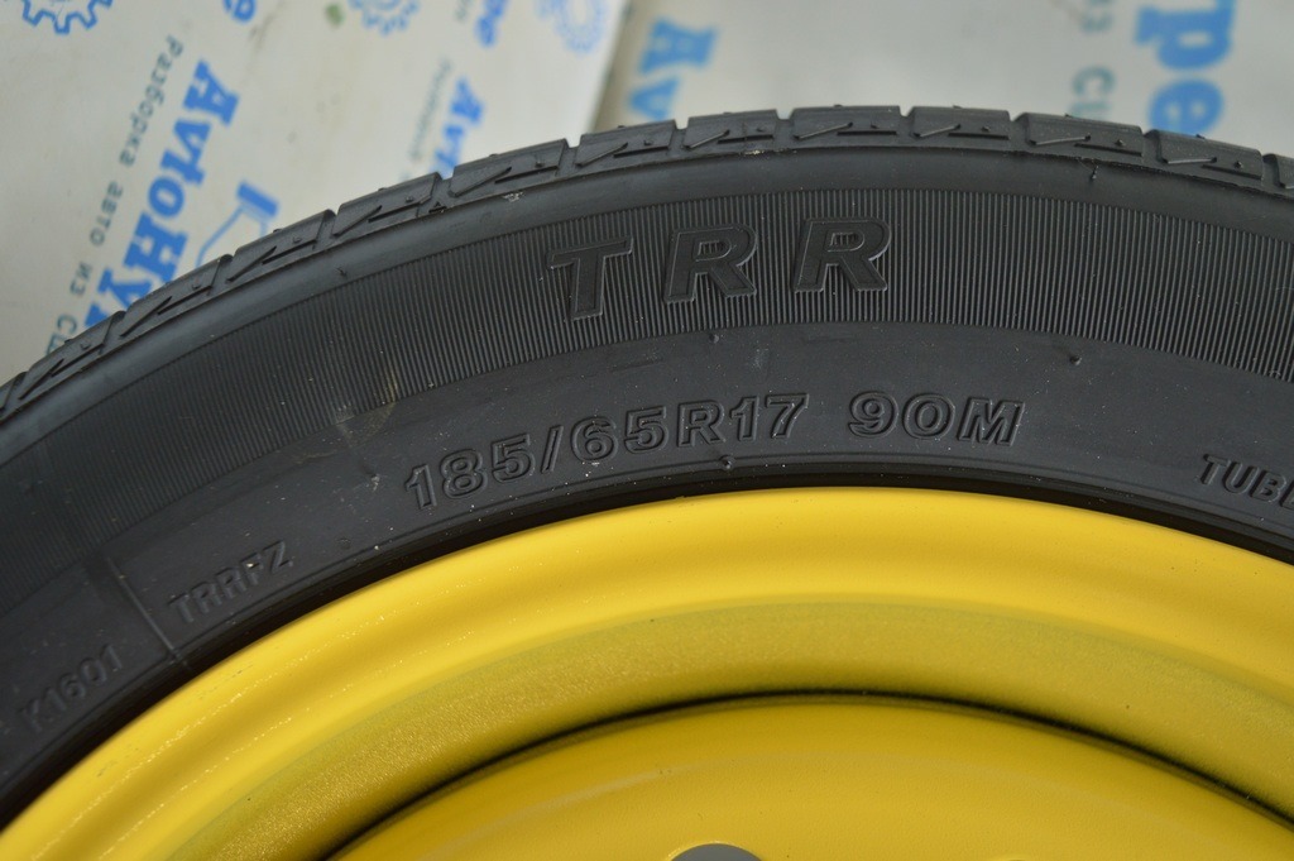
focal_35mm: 33
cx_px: 647
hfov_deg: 57.3
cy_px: 430
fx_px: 1185
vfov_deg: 39.9
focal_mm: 22
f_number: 3.8
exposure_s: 1/40
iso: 400
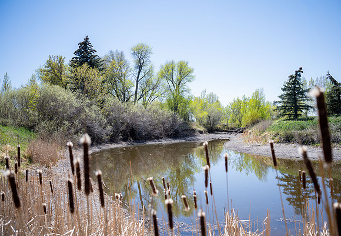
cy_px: 118
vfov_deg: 43.6
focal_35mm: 31
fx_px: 295
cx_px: 177
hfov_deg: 60.1
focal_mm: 30
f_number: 2.8
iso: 125
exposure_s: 1/1600
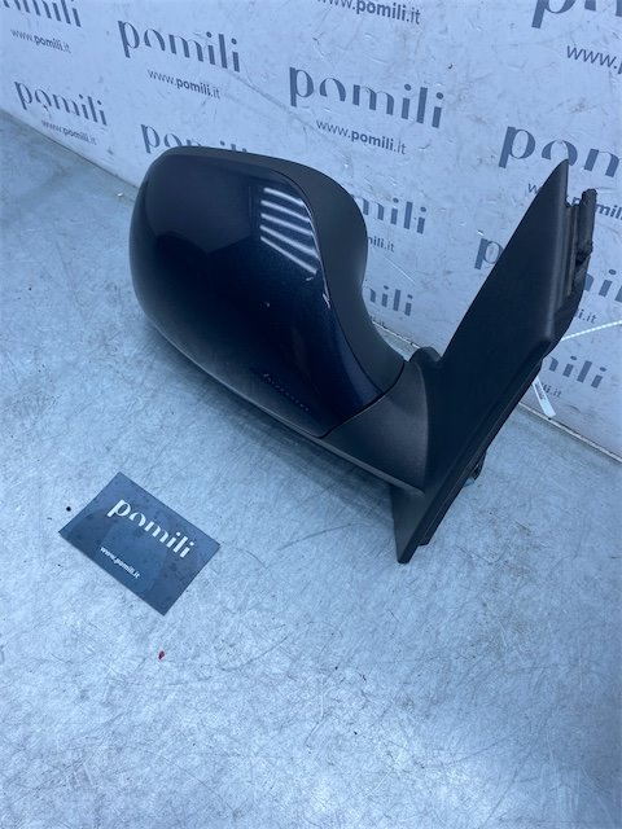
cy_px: 414
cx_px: 311
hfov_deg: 53.1
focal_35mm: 26
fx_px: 623
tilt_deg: -58.3
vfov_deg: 67.3
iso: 32
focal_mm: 4.25
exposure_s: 1/864
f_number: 1.8
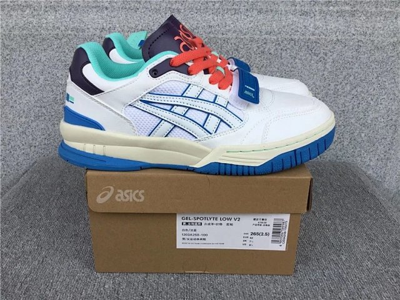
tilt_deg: -21.5
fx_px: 358
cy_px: 150
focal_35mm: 31
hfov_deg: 58.4
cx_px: 200
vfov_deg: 45.4
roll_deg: +0.2
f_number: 2.4
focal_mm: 3.3
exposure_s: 1/684
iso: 25
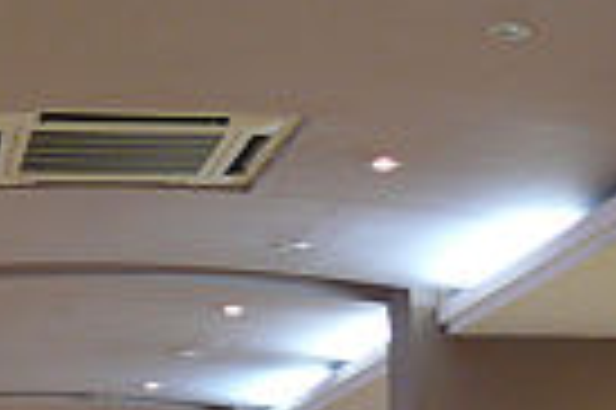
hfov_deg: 16.4
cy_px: 635
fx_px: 2051
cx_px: -126
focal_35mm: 120
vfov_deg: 10.9
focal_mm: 7.4
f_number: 2.8
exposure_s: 1/10
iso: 200
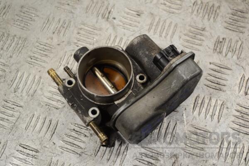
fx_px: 394
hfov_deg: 35.1
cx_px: 124
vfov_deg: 23.8
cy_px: 83
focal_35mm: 57
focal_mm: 38
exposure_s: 1/30
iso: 140
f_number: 5
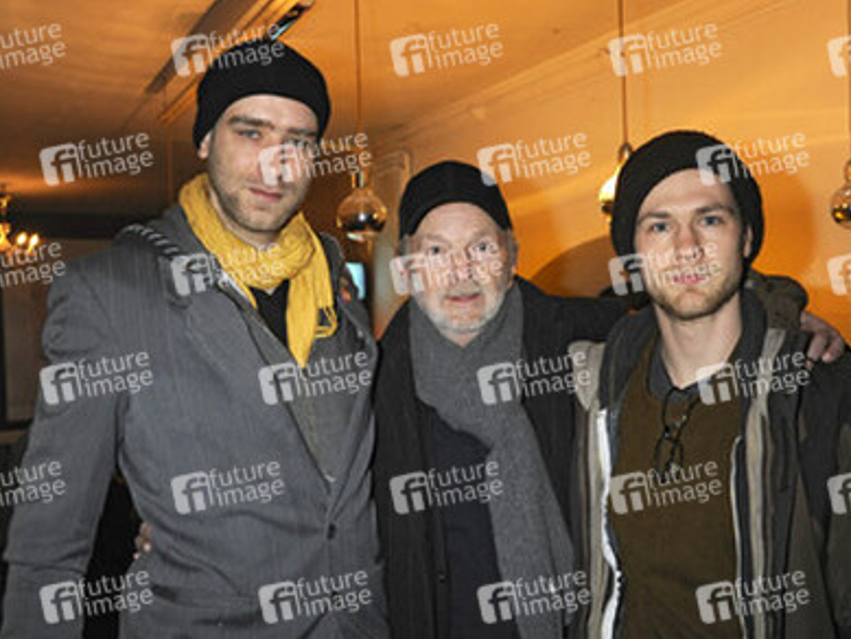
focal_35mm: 39
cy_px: 324
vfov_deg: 36.8
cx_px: 476
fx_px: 959
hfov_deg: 47.8
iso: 2000
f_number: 6.3
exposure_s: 1/30
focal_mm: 35
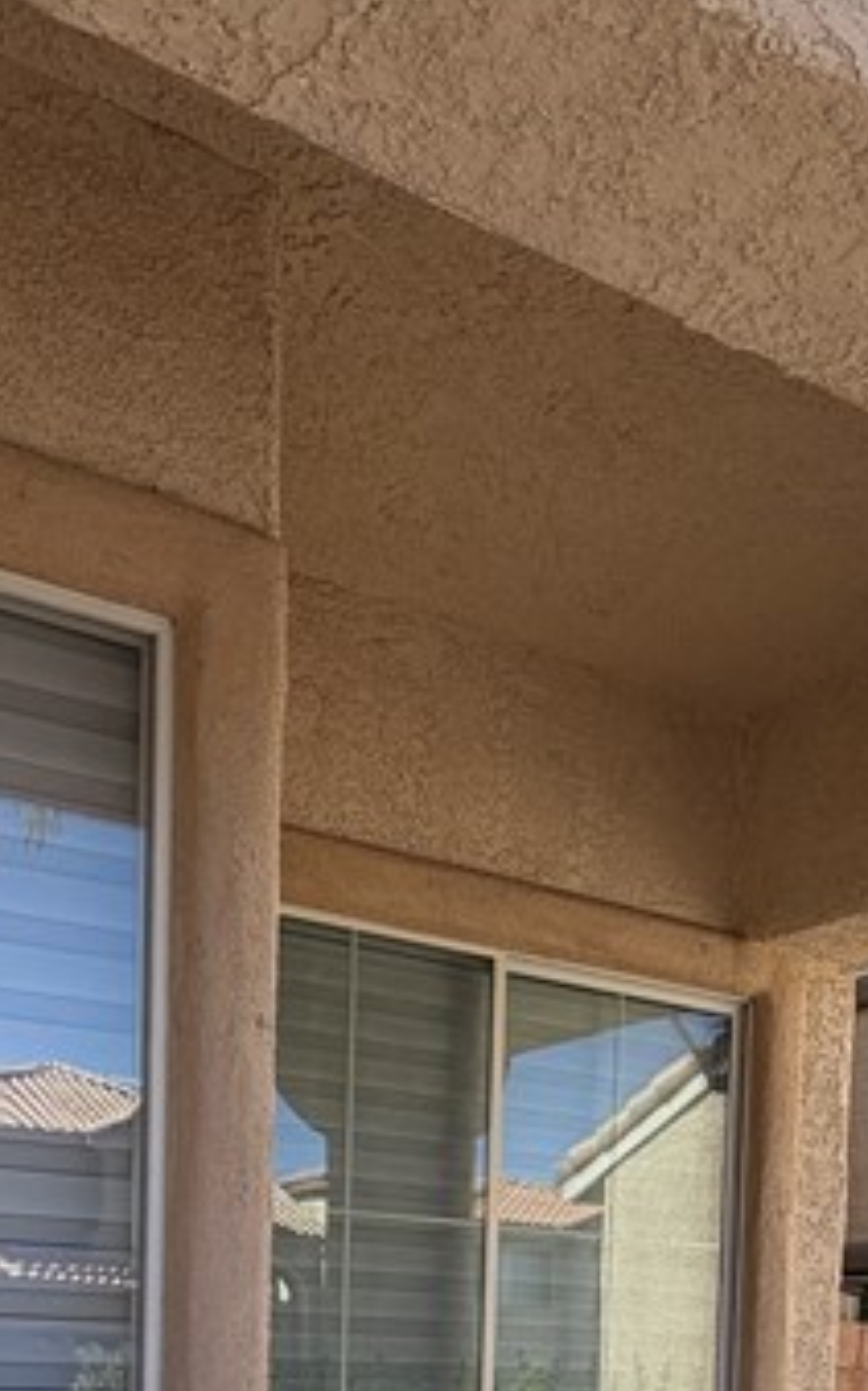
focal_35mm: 45
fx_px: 1705
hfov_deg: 28.4
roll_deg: -1.8
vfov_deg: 38.1
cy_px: 1469
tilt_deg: -3.5
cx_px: 559
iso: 25
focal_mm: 2.22
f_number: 2.2
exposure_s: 1/770
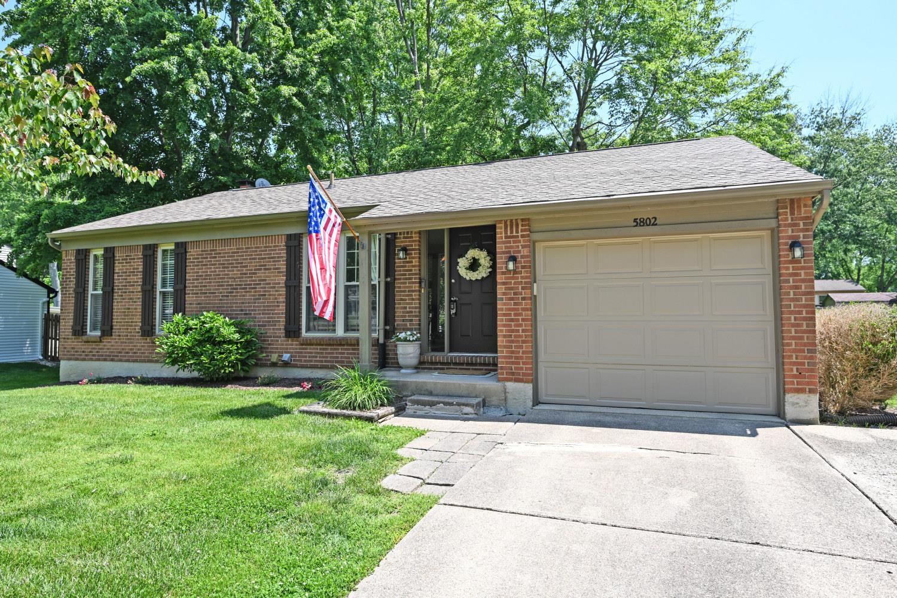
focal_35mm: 20
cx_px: 448
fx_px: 511
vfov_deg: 60.7
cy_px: 299
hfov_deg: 82.6
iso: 125
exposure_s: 1/250
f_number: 5.6
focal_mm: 20.5
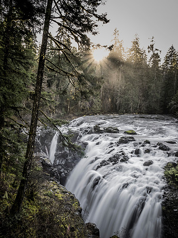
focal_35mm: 24
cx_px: 89
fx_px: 165
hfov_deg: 56.8
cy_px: 119
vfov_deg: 71.6
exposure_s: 1.3
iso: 400
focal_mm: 12
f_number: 8
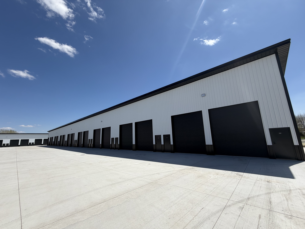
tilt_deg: +12.3
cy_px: 114
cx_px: 152
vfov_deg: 85.7
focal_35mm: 14
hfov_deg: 102.1
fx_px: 123
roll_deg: +2.0
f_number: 2.2
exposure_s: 1/1211
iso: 20
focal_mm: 2.22
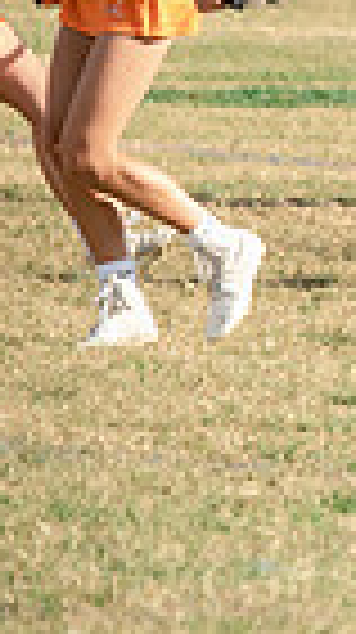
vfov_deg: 3.1
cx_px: 1208
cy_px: -142
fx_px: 11581
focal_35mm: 688
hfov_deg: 1.7
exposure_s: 1/1600
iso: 250
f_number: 5
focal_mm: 160
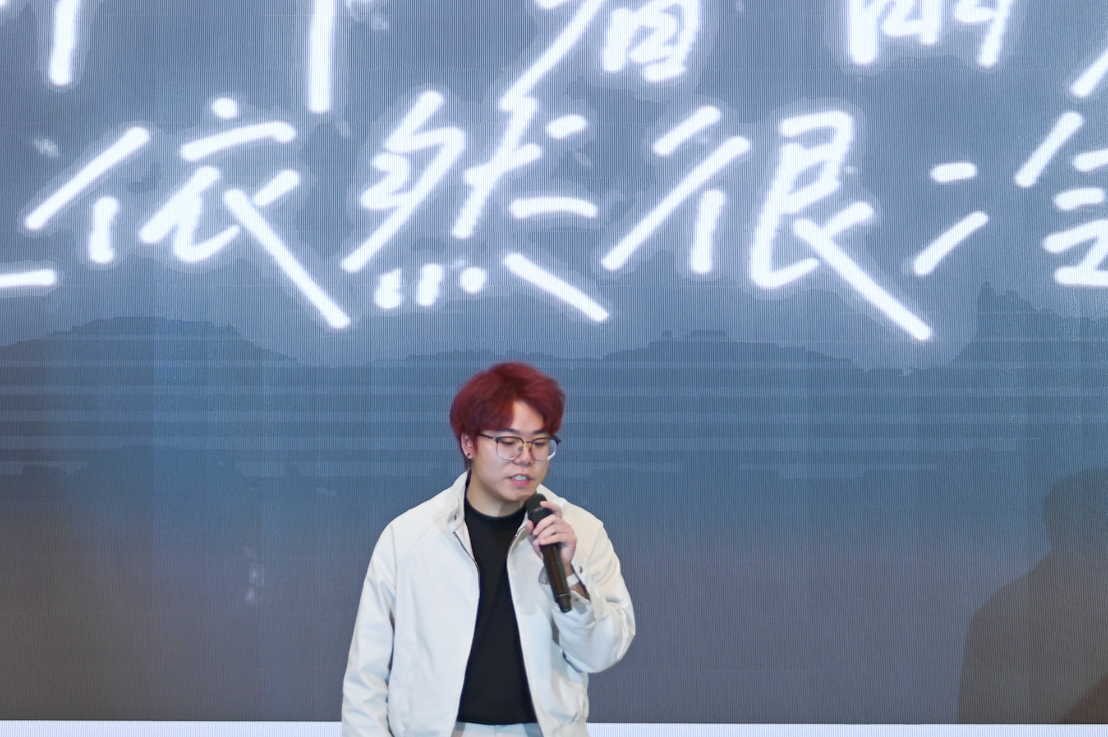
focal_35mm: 147
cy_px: -38
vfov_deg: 9.2
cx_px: 453
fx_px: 4521
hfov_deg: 14.0
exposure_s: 1/50
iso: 140
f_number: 2.8
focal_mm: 48
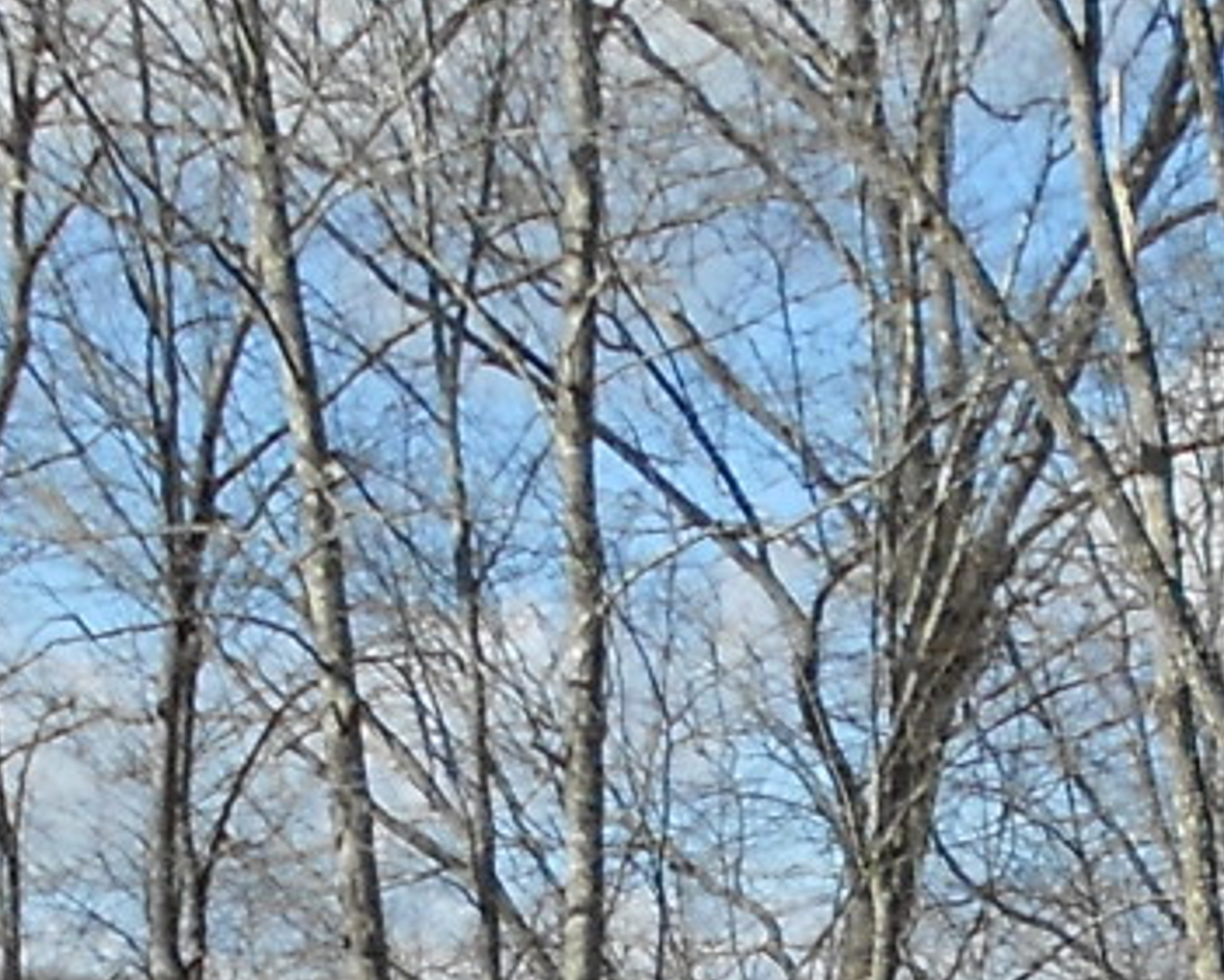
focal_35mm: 148
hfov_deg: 12.7
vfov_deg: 9.3
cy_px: 2420
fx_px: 5363
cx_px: 1486
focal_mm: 4.6
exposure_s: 1/800
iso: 80
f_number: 3.2
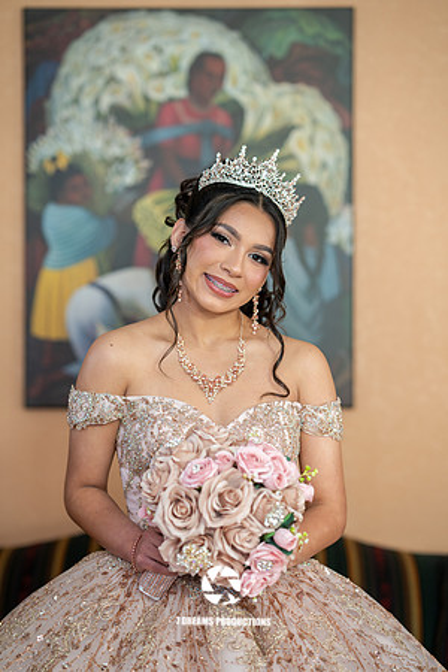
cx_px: 224
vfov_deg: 23.9
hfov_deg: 16.1
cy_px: 336
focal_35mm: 85
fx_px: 1587
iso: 500
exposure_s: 1/100
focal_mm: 85
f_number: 2
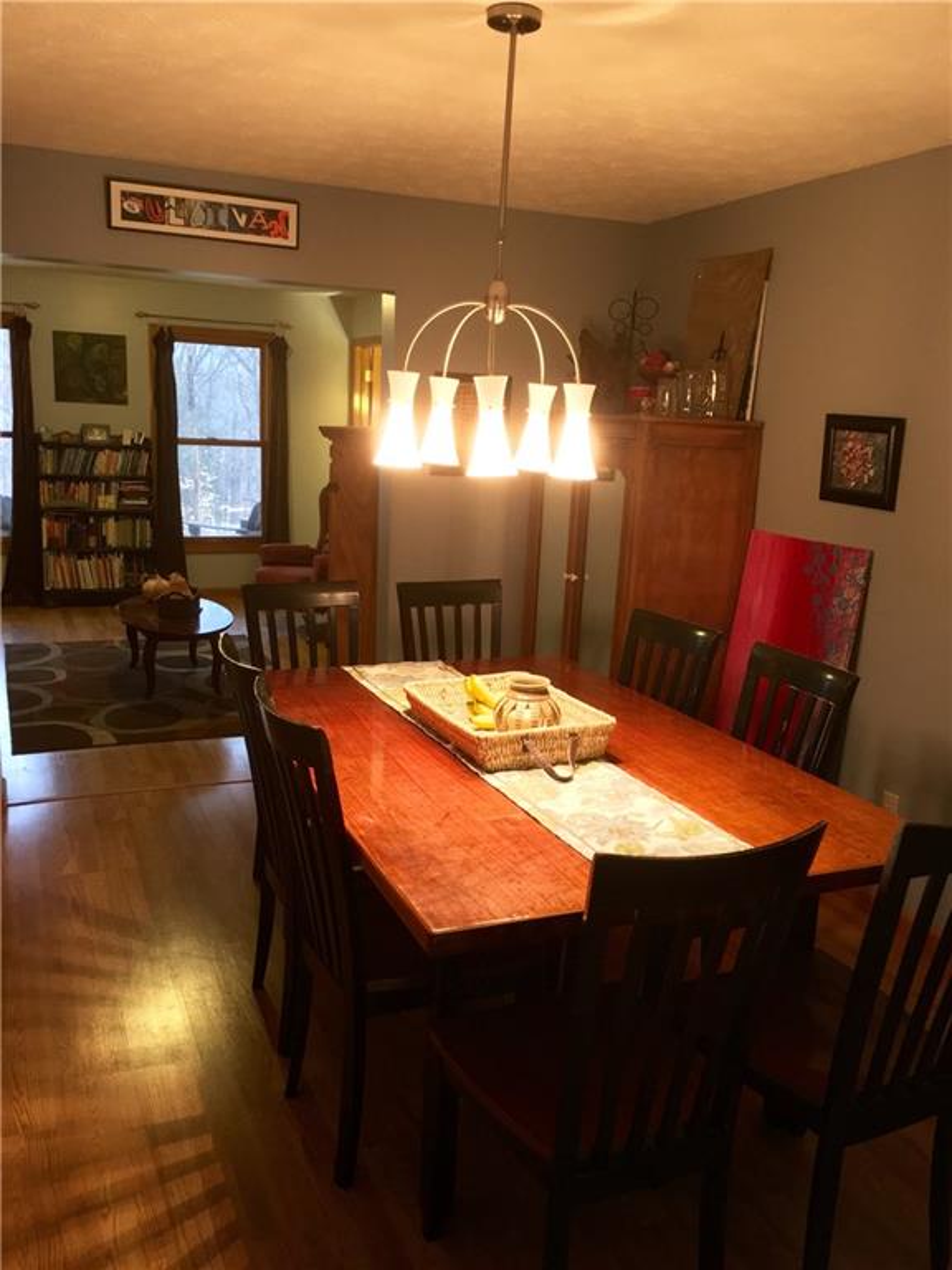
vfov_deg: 61.7
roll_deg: -1.7
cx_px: 476
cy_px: 635
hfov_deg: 48.2
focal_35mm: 29
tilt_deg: -10.8
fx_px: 1063
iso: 200
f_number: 2.2
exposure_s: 1/20
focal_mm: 4.15
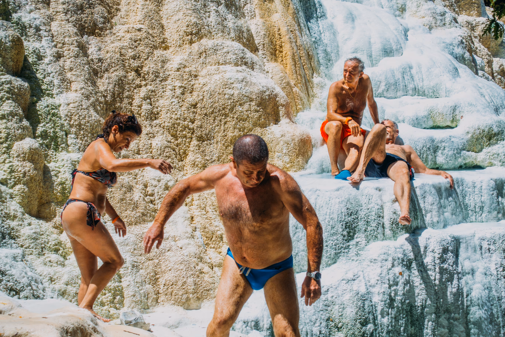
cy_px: 168
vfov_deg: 19.5
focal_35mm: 70
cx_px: 252
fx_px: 982
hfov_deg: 28.8
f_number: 4
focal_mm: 25.7
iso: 125
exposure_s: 1/250
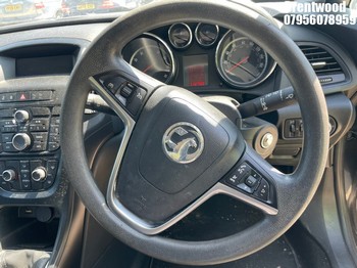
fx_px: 268
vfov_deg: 53.0
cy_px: 134
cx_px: 178
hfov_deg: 67.3
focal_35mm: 26
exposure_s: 1/121
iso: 64
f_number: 1.6
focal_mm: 4.2
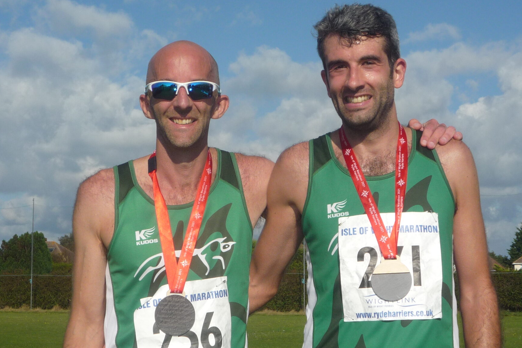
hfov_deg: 26.3
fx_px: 1117
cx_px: 268
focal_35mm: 77
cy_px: 213
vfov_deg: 17.7
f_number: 5.6
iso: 100
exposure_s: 1/800
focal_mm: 8.8
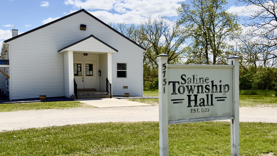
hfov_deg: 51.6
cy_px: 92
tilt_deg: -2.2
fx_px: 286
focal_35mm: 39
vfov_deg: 30.4
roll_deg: +0.8
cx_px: 136
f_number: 1.78
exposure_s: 1/4926
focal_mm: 6.76
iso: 64
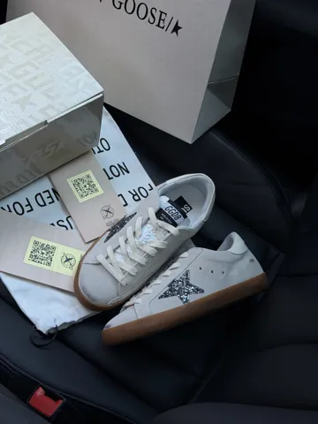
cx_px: 159
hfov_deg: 30.3
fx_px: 588
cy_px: 212
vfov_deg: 39.7
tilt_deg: -54.8
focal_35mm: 48
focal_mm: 6.76
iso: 100
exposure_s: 1/102
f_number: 1.78
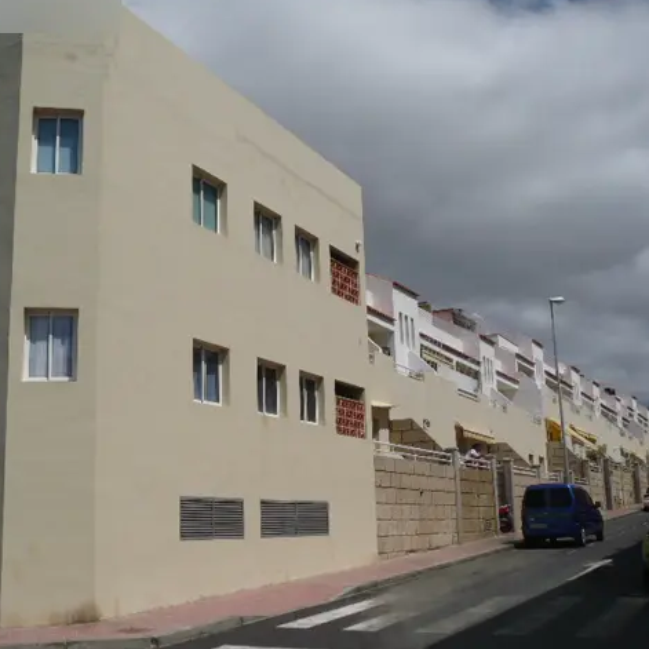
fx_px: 891
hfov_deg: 40.0
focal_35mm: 42
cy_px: 322
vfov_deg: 40.0
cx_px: 310
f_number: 8
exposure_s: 1/800
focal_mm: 5.8
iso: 100
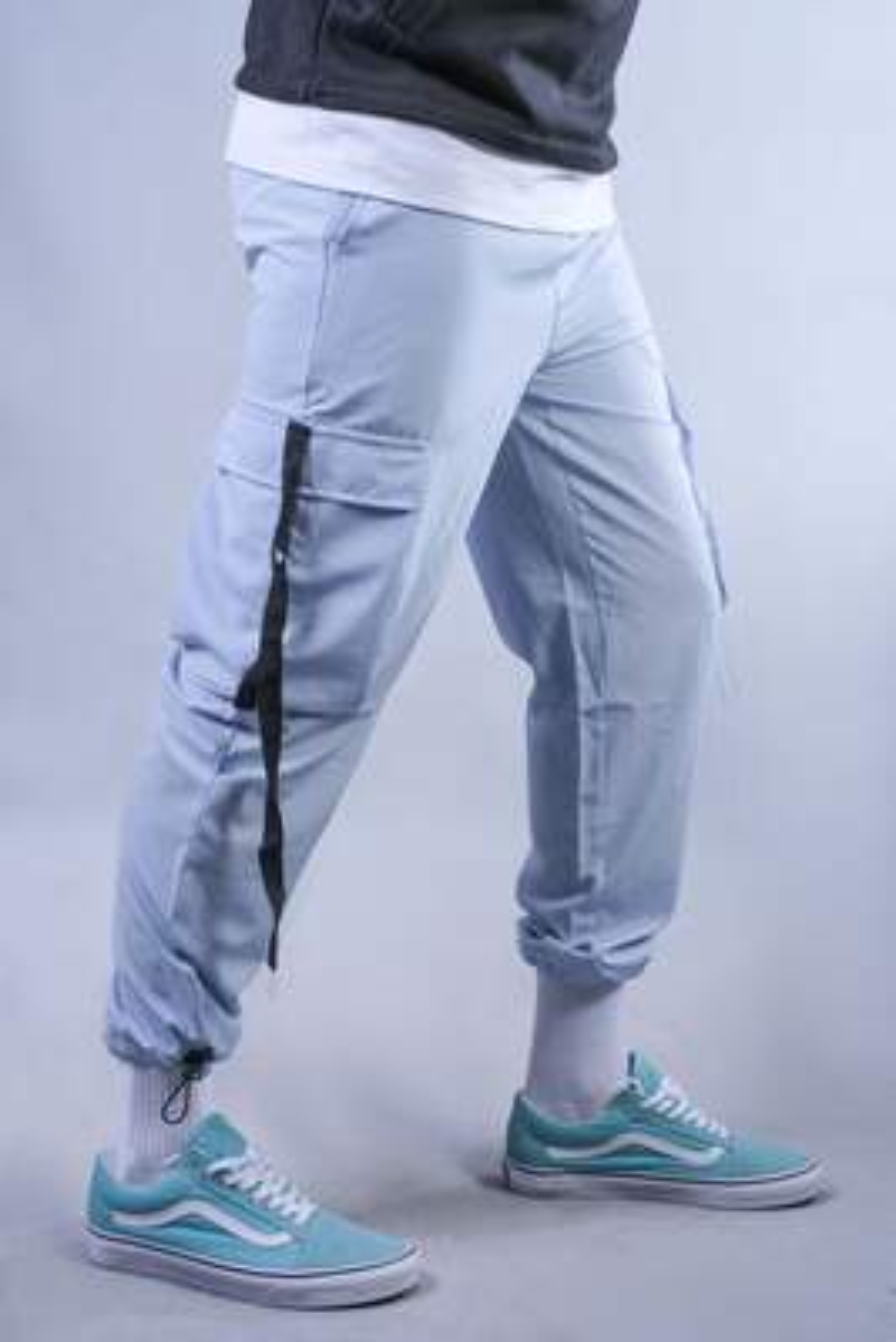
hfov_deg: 25.5
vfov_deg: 37.5
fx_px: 1977
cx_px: 448
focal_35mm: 53
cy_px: 671
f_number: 11
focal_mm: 35
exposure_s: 1/125
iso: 160
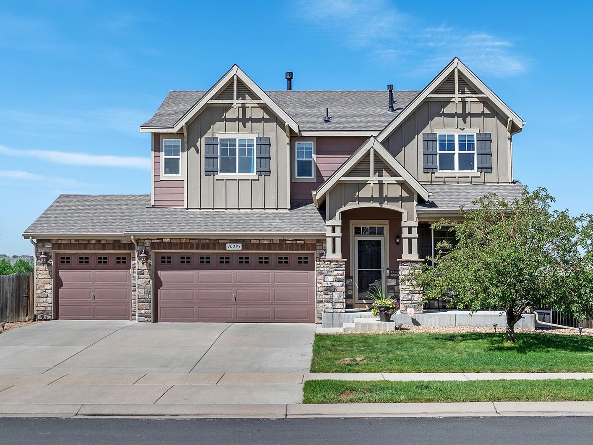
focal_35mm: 49
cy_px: 221
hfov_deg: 38.9
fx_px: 839
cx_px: 327
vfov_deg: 29.7
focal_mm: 30
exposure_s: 1/1600
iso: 100
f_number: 8
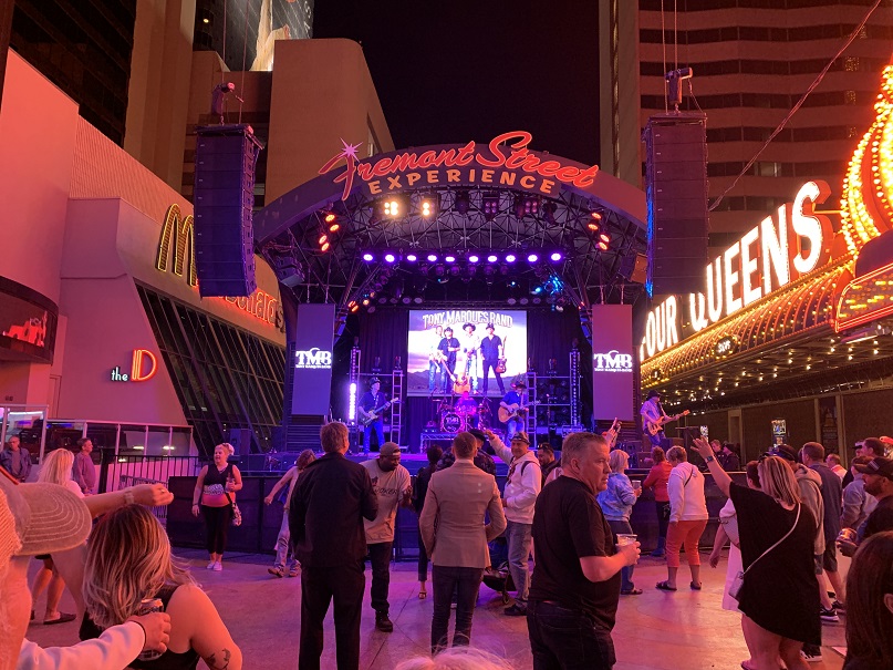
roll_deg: -1.3
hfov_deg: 67.3
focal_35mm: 26
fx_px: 671
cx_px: 446
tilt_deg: +6.1
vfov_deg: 53.1
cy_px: 335
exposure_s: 1/49
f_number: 1.8
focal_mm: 4.25
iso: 125
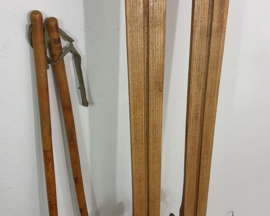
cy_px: 118
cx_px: 135
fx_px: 272
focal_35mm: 34
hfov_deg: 52.8
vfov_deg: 43.3
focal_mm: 4.3
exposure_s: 1/50
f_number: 1.5
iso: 320
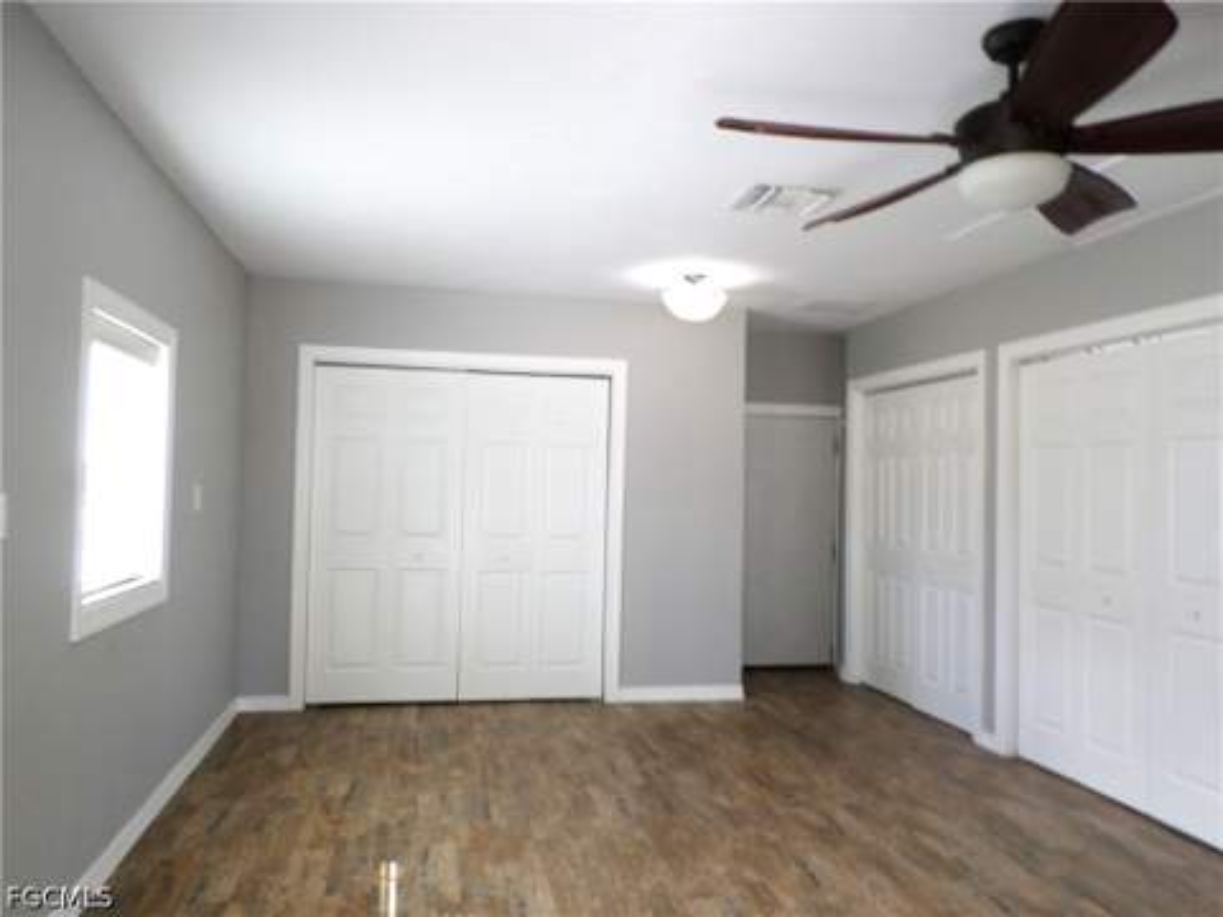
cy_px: 458
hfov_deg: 69.4
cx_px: 612
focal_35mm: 25
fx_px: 883
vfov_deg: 54.9
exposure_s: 1/45
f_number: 2.5
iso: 80
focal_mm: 4.5
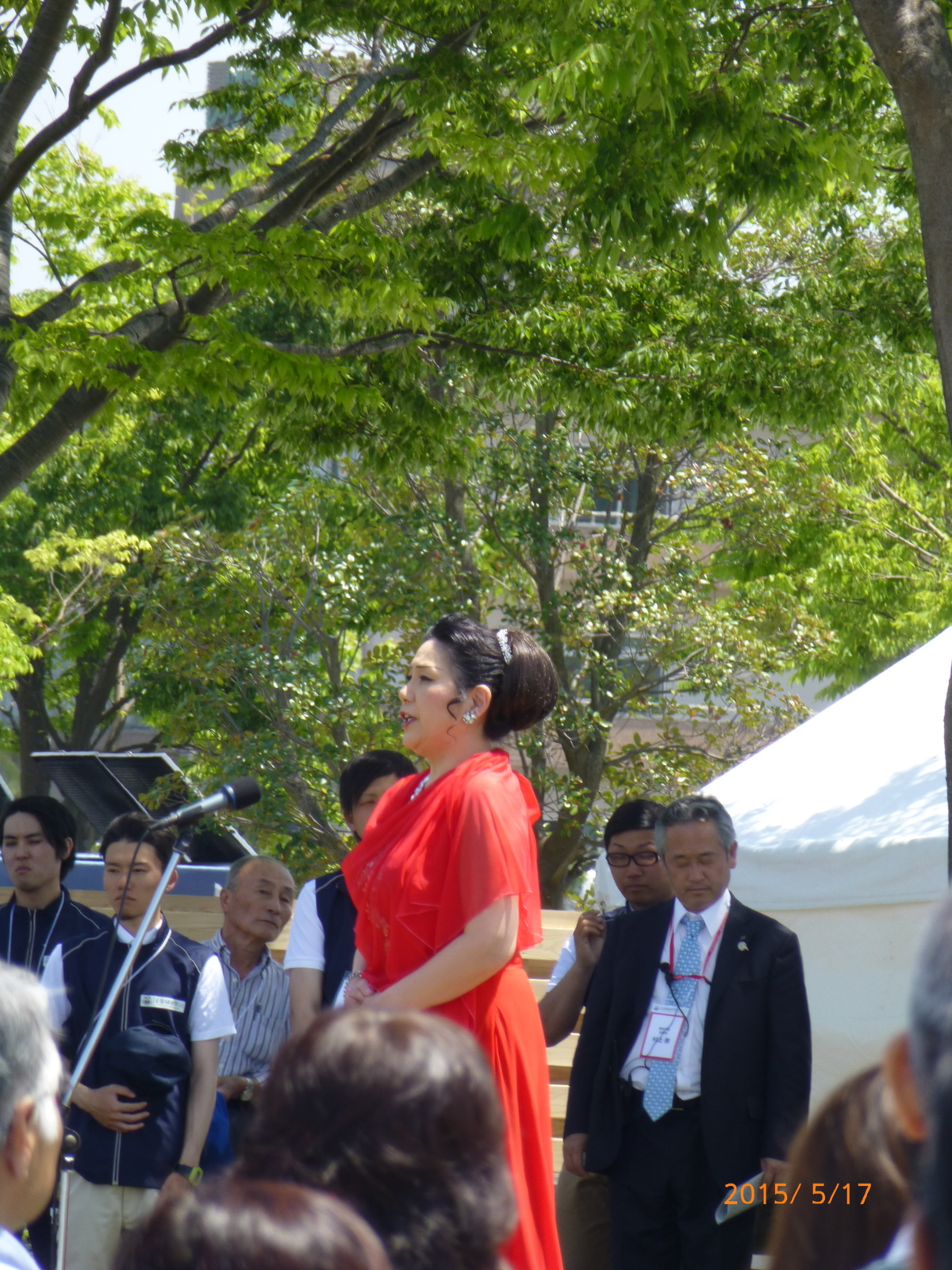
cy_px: 635
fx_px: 17601
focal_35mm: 480
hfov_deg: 3.1
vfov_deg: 4.1
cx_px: 476
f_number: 6.4
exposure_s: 1/160
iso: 100
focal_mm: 86
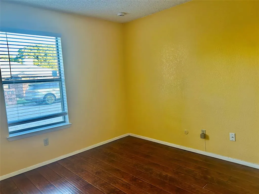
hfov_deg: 67.3
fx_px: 195
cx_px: 130
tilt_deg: -5.8
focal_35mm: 26
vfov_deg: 53.1
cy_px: 97
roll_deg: +3.3
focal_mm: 5.7
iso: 125
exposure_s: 1/63
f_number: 1.5
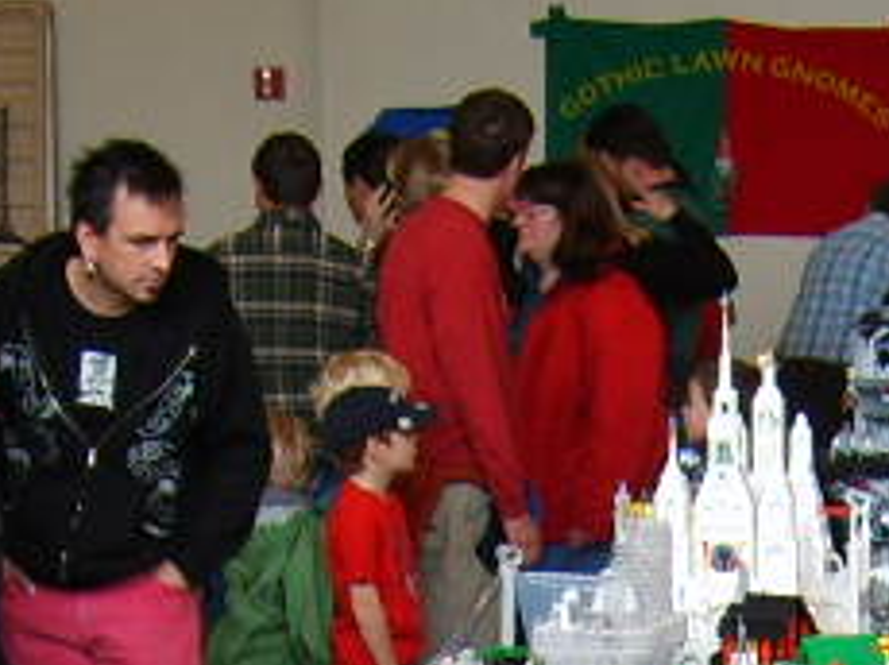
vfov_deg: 8.9
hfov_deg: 12.6
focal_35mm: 156
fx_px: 4002
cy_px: 1345
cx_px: 777
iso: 50
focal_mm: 5.8
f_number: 2.8
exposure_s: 1/30
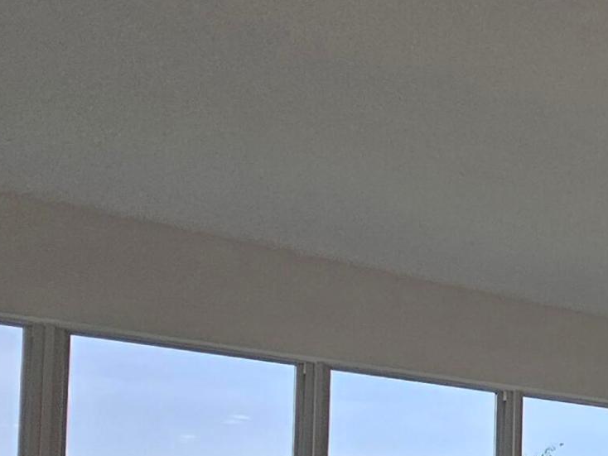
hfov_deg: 30.7
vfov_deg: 26.0
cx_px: 757
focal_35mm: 51
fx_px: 896
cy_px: 521
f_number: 2.2
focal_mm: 2.2
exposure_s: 1/120
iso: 64
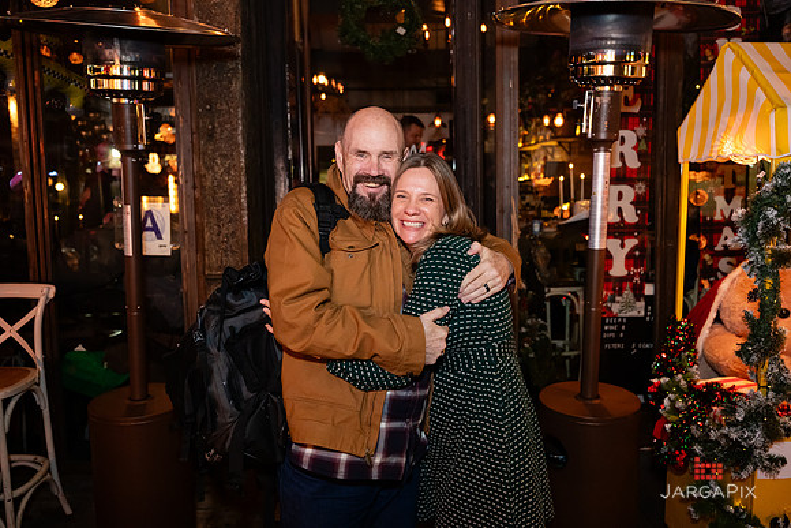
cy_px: 255
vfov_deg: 43.8
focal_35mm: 30
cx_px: 396
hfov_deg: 62.1
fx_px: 657
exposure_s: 1/100
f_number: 3.2
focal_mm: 28.5
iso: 3200
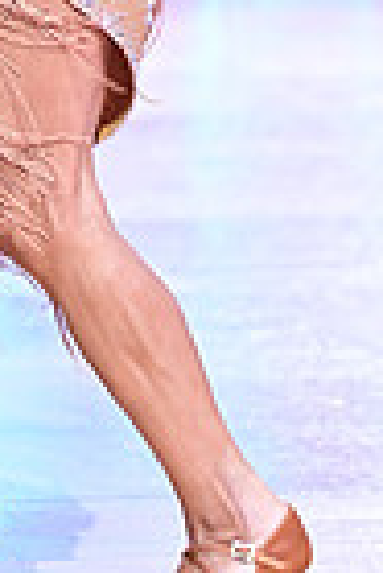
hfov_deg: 3.4
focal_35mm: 408
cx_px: -371
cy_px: -289
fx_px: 6494
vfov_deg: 5.0
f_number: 2.8
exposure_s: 1/320
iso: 1600
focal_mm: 98
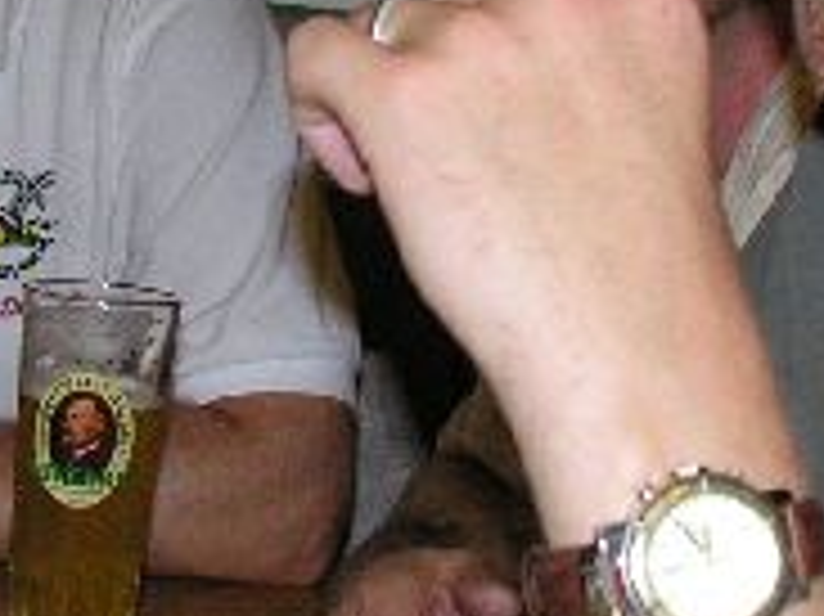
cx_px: 266
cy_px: -90
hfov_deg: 12.9
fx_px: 3640
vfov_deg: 9.6
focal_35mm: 153
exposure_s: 1/60.1
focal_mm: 8.9
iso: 200
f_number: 2.8
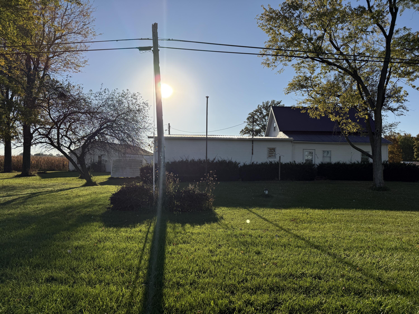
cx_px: 210
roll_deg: -1.2
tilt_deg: +3.9
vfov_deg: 56.8
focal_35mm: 24
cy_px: 157
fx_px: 291
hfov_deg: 71.6
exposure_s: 1/9091
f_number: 1.78
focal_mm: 6.76
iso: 100
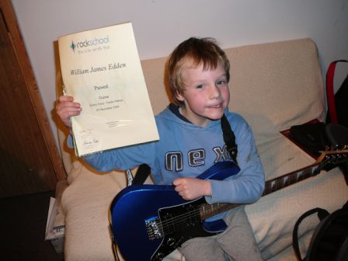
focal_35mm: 35
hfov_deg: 52.6
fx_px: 352
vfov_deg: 40.7
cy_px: 130
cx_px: 174
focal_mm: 5.2
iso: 100
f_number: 2.8
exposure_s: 1/30
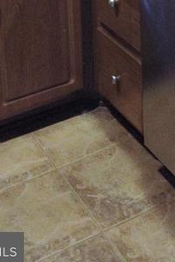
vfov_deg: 20.0
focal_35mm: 94
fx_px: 685
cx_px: 168
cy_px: -71
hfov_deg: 14.4
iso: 200
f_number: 2.4
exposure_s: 1/20
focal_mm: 4.28
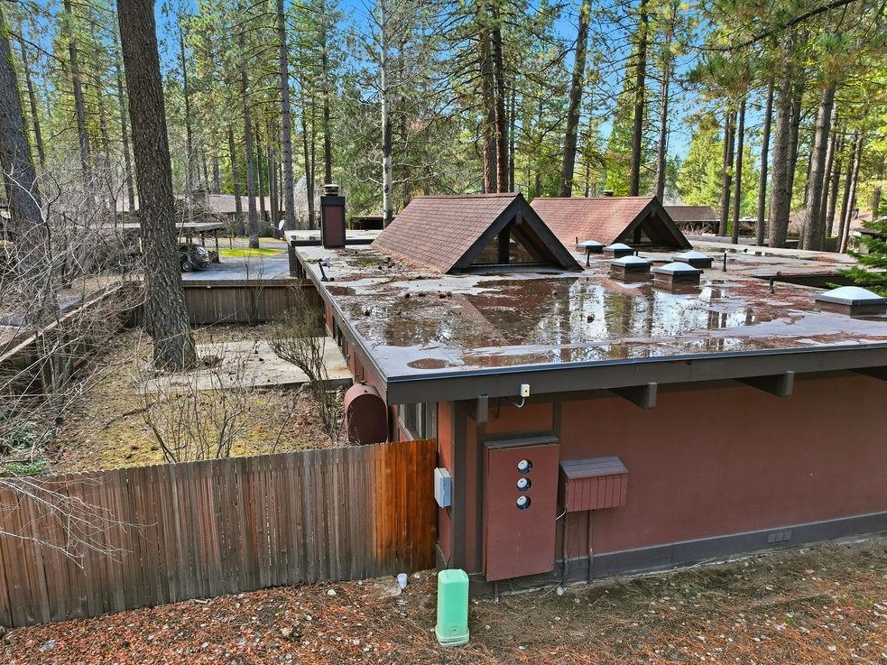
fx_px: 641
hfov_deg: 69.4
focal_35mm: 25
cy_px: 345
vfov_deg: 54.9
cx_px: 444
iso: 320
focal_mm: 12.3
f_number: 2.8
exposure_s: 1/400
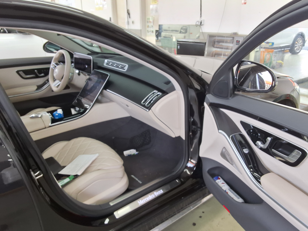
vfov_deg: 49.7
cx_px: 154
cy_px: 116
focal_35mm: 28
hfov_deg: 63.4
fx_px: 249
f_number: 1.9
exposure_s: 1/120
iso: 50
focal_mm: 2.91
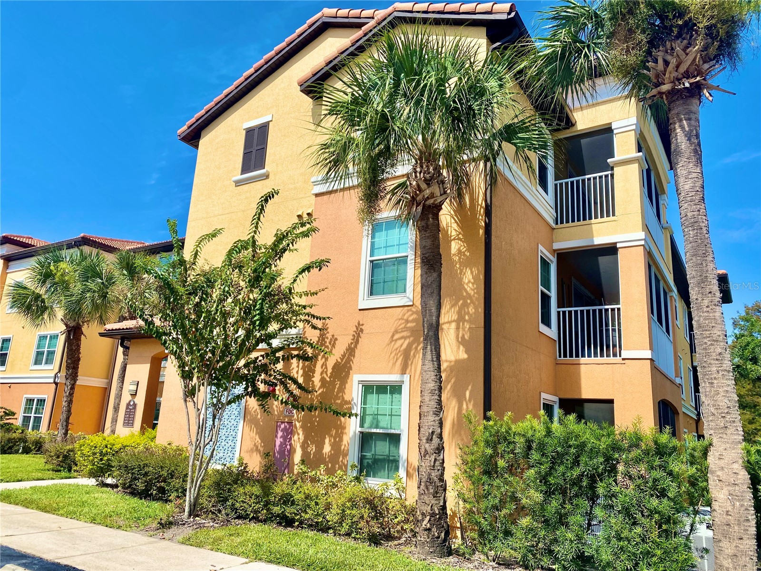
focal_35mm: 26
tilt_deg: +16.1
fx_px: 572
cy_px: 286
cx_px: 380
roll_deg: -4.2
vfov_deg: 53.1
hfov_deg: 67.3
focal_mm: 4.25
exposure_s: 1/3205
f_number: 1.8
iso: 32
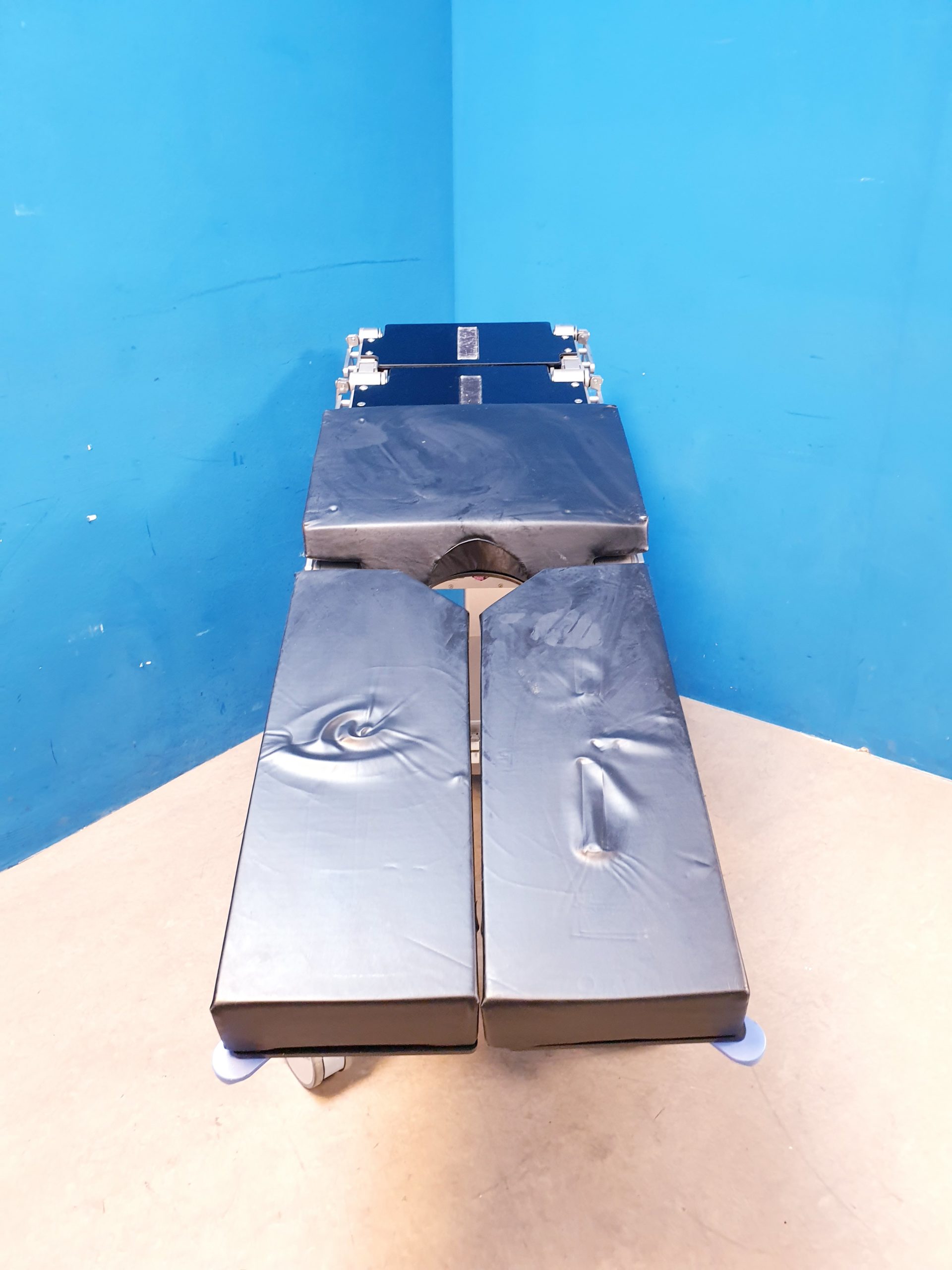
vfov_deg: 67.3
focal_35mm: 26
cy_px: 635
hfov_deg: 53.1
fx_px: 953
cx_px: 476
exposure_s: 1/20
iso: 250
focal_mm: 4.3
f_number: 2.4
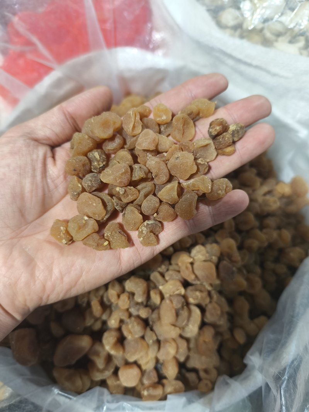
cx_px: 154
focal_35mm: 23
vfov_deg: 73.9
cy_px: 206
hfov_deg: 58.9
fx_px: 274
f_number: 1.6
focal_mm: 5.84
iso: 125
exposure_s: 1/100
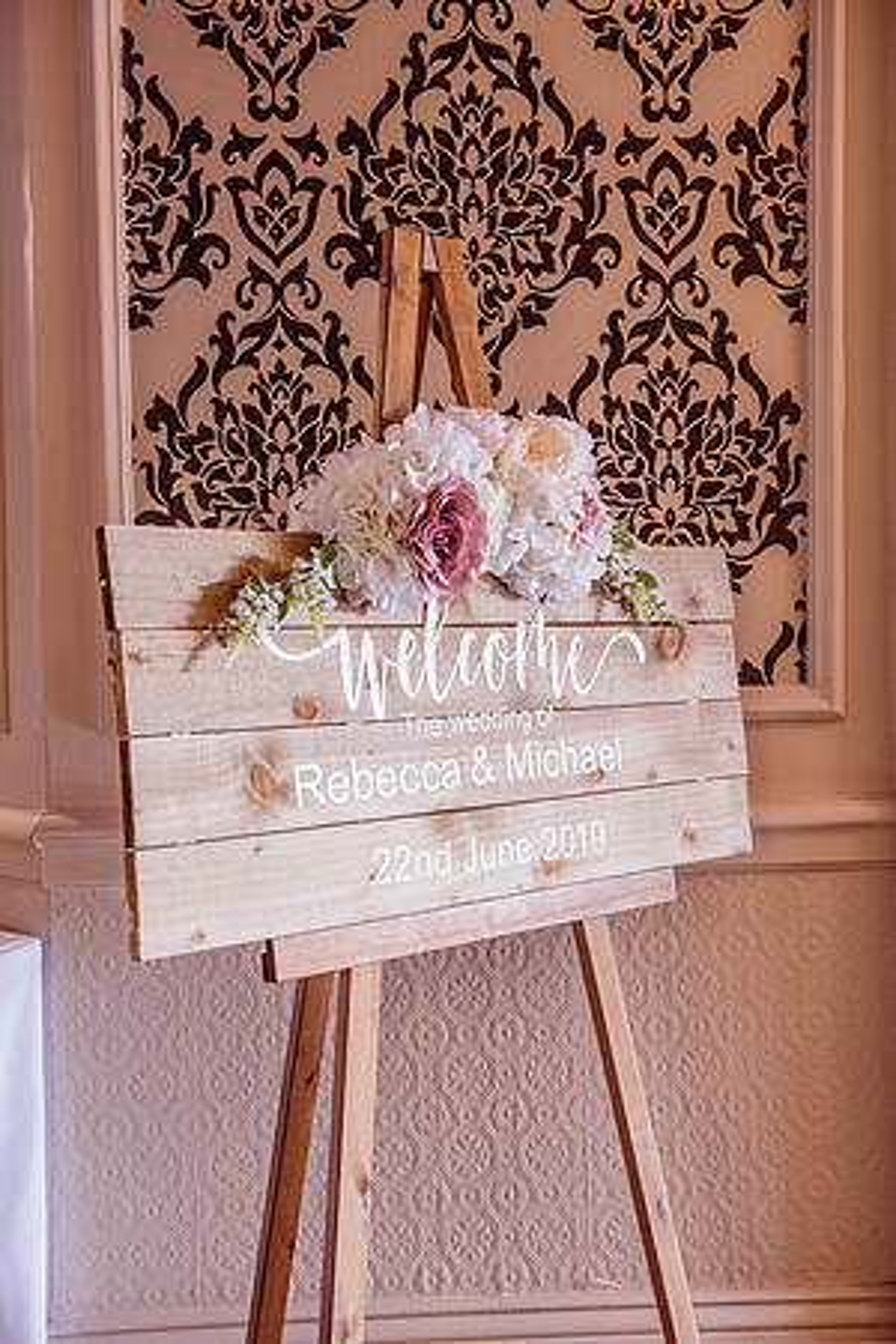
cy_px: 672
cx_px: 448
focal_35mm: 40
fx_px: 1493
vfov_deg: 48.5
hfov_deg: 33.4
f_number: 4.5
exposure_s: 1/80
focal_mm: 40
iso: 800
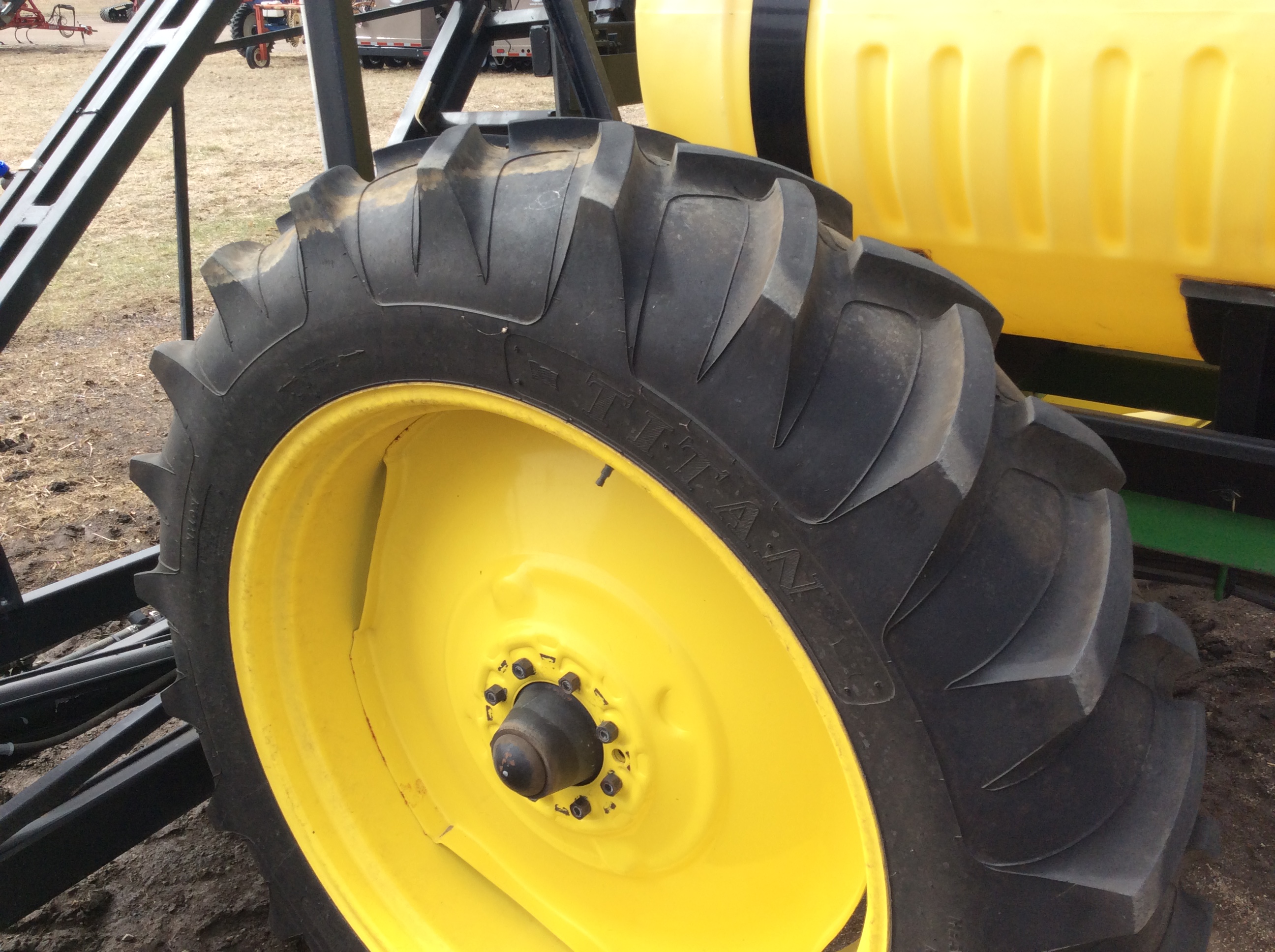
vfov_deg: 44.1
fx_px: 1177
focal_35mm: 32
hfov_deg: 56.9
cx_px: 638
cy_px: 476
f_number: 2.4
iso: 32
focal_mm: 3.3
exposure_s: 1/665
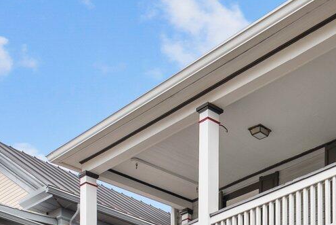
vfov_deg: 17.7
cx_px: 367
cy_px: 372
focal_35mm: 66
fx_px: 616
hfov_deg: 27.9
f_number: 4.5
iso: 100
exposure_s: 1/60
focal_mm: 16
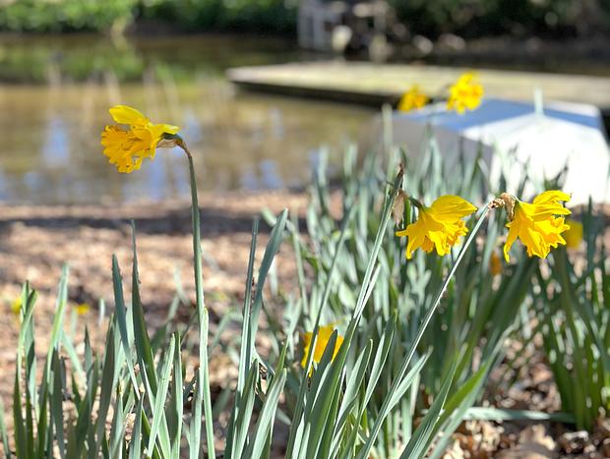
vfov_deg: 30.3
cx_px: 305
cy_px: 230
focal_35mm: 48
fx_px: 847
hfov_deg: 39.6
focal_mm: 6.86
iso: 80
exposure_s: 1/1517
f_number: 1.78
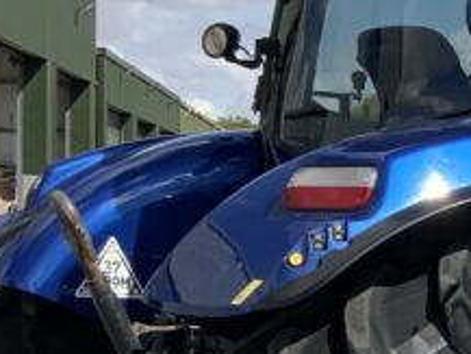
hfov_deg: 13.2
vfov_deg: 10.8
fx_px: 1865
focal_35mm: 137
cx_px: 803
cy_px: 313
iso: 16
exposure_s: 1/1848
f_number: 1.8
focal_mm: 3
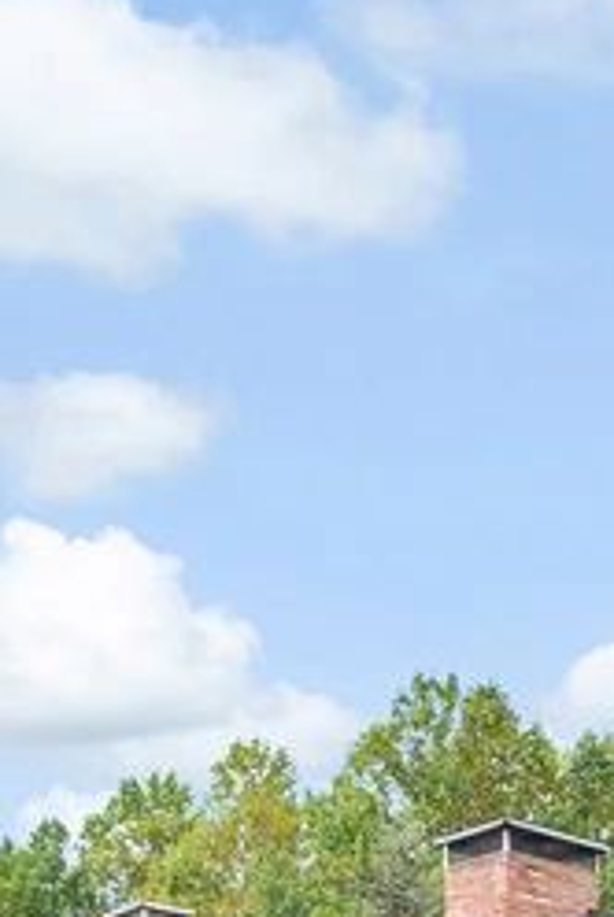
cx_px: 473
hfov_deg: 19.3
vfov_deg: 27.1
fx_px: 1786
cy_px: 926
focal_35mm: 70
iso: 640
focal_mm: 17
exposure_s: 1/200
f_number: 10
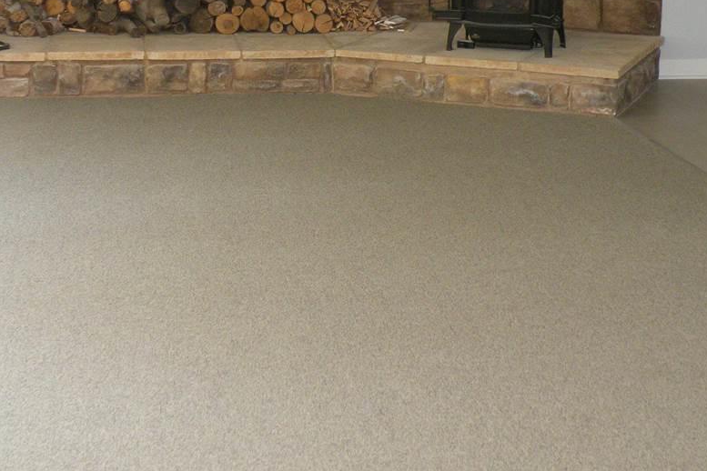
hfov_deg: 28.0
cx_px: 305
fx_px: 1414
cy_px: 50
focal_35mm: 72
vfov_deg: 18.6
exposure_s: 1/54.6
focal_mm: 7.4
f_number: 3.2
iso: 229
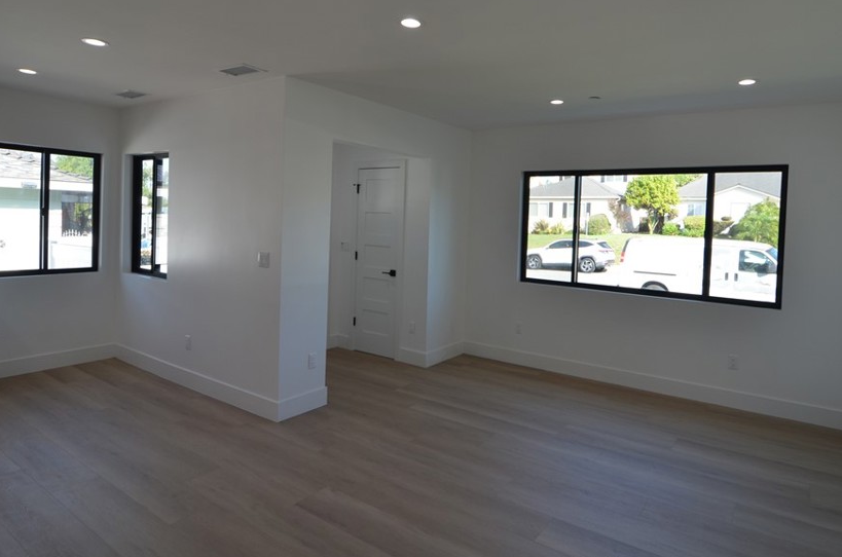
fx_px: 481
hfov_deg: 82.2
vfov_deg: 59.9
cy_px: 238
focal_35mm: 21
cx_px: 456
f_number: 5.6
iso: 220
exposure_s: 1/125
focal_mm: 11
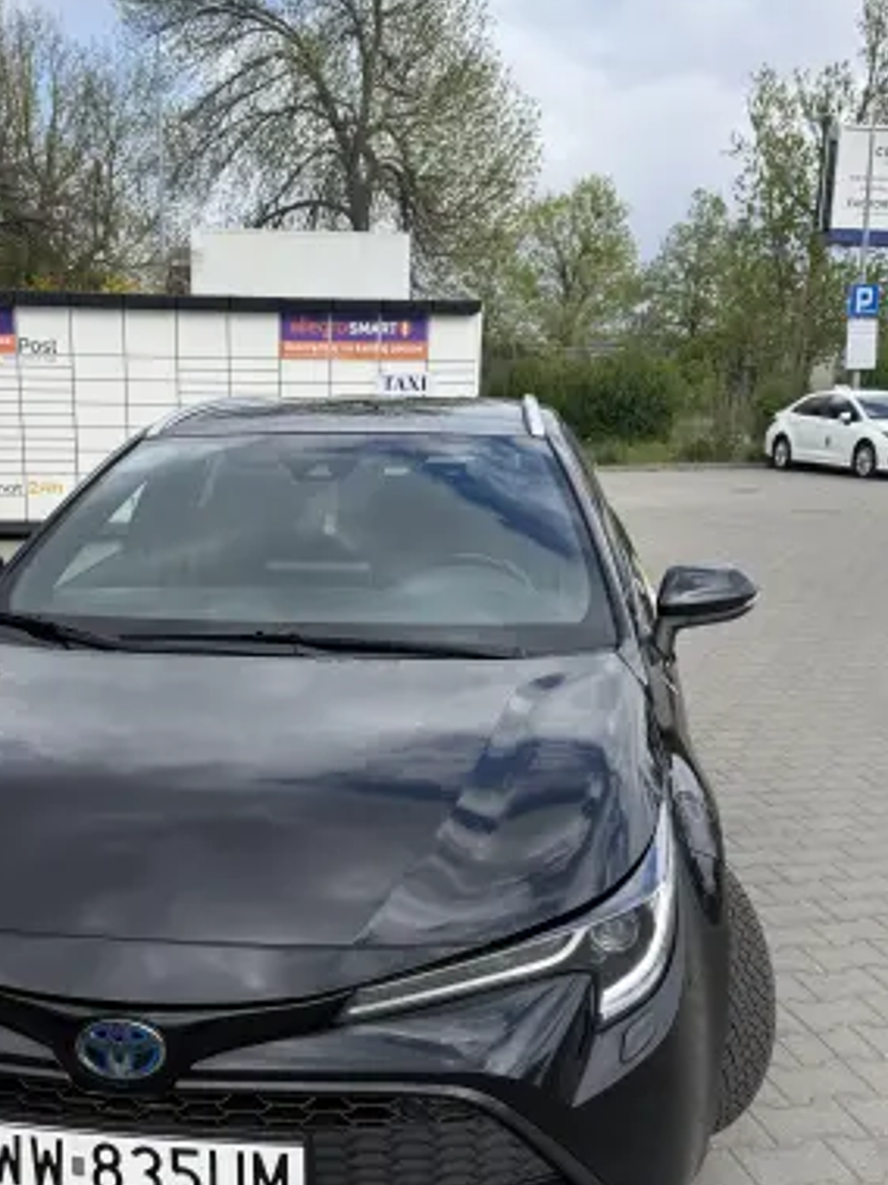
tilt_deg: -13.7
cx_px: 344
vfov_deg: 48.7
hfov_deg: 37.5
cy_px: 710
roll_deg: -0.7
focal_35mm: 38
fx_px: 1300
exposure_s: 1/3021
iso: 80
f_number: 1.78
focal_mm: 6.76
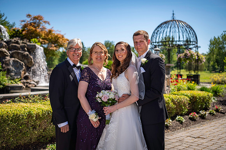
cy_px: 75
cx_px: 113
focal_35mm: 48
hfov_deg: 41.1
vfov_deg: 28.0
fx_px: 301
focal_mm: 48
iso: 100
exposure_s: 1/2500
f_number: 3.2
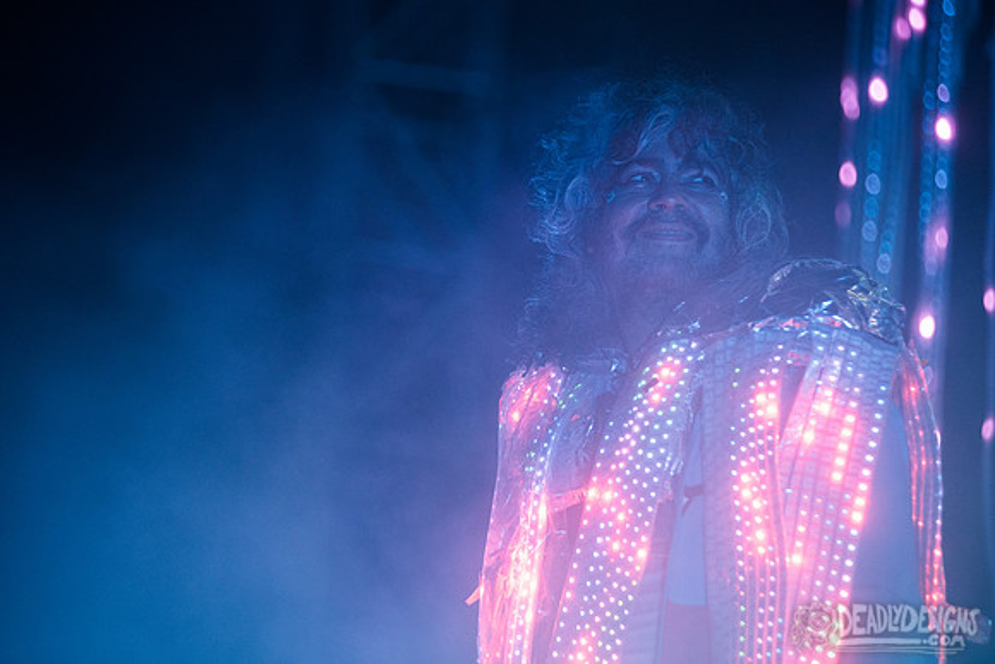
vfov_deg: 8.7
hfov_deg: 13.0
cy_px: 302
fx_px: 4367
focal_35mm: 158
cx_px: 453
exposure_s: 1/200
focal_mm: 145
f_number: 3.5
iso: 1250
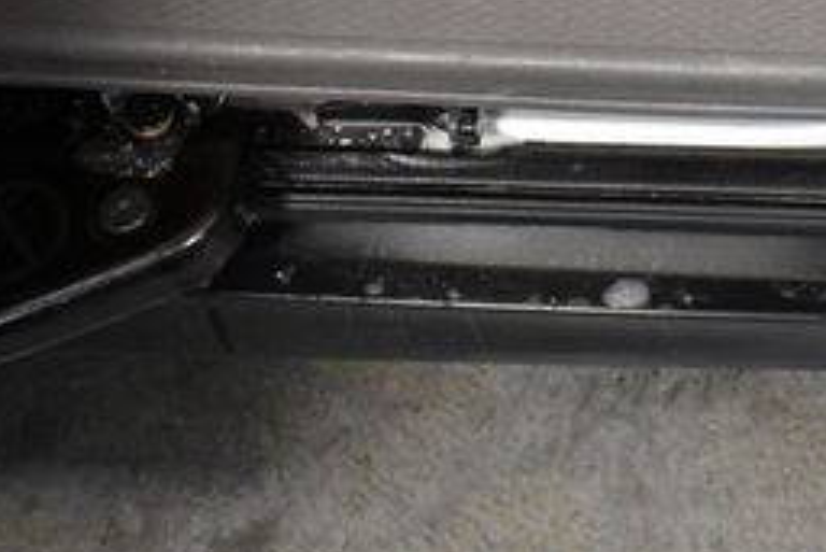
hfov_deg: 21.4
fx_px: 2066
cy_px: -107
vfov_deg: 14.7
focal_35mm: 90
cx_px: 910
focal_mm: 18
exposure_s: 1/125
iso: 2200
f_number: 3.5
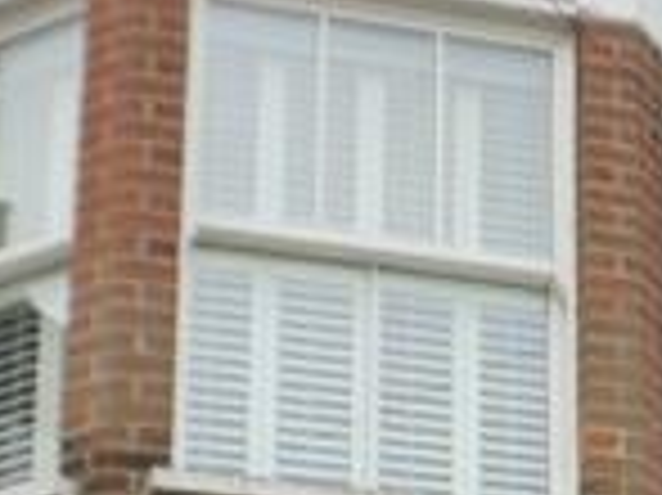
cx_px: 1061
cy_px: 860
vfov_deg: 6.9
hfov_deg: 9.2
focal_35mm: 209
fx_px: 3994
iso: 160
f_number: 4
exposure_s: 1/160
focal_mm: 15
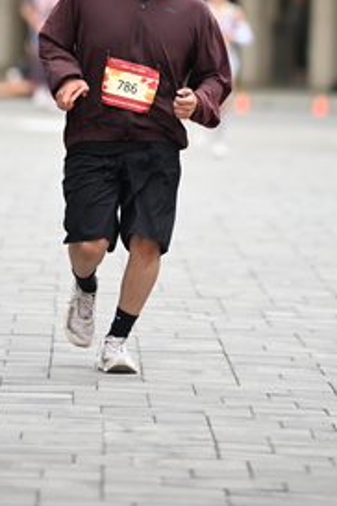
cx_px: 156
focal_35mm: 403
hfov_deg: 3.4
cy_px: 19
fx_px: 5658
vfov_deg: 5.1
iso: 640
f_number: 2.8
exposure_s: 1/2000
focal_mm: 200
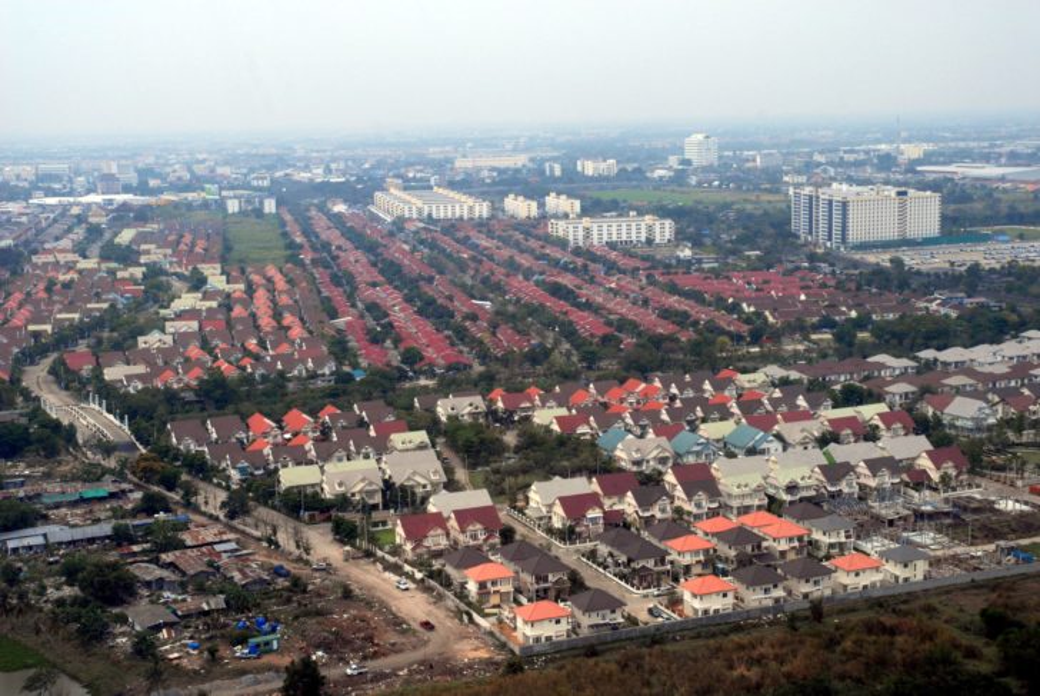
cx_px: 520
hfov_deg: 37.8
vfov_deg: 25.8
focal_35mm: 52
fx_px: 1518
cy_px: 348
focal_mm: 35
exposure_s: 1/400
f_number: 10
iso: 320
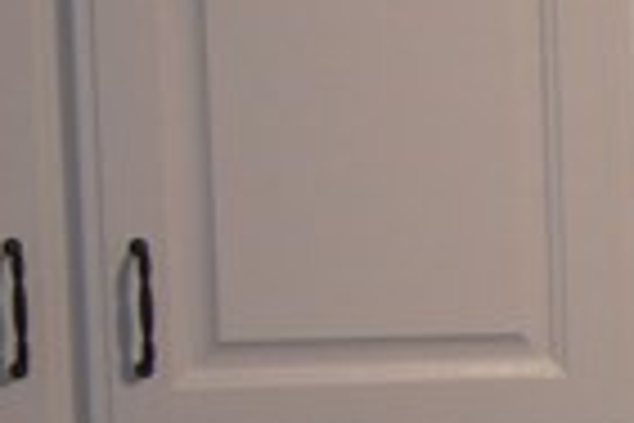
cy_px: 758
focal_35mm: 262
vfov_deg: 5.2
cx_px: 1754
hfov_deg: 7.2
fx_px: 4614
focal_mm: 24
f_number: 4
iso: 250
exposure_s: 1/40
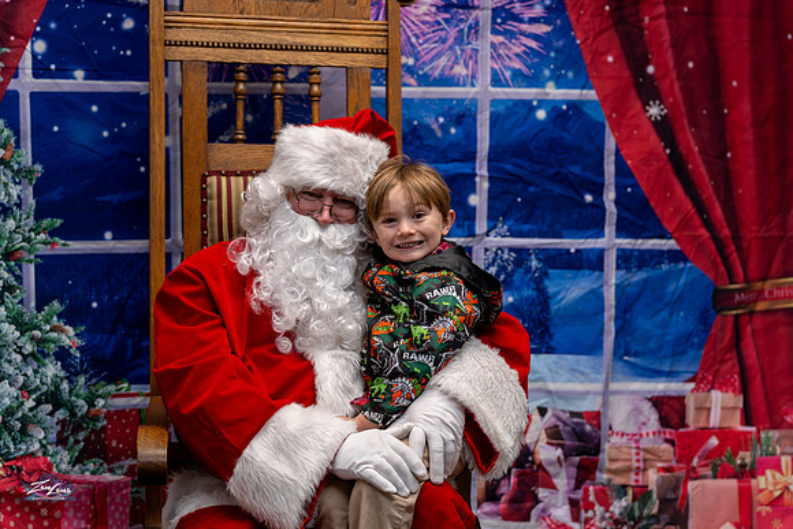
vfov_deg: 23.3
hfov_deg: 34.3
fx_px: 1286
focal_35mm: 58
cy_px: 264
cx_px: 396
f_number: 2.5
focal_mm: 56
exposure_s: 1/400
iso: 1000
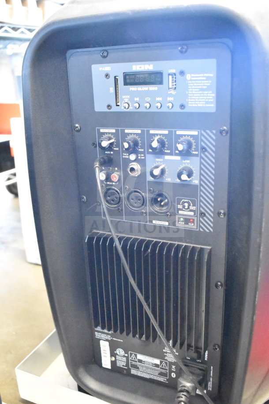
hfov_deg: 38.4
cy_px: 202
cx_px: 134
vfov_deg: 55.1
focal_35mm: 34
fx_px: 387
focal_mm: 23
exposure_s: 1/40
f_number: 3.8
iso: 18000
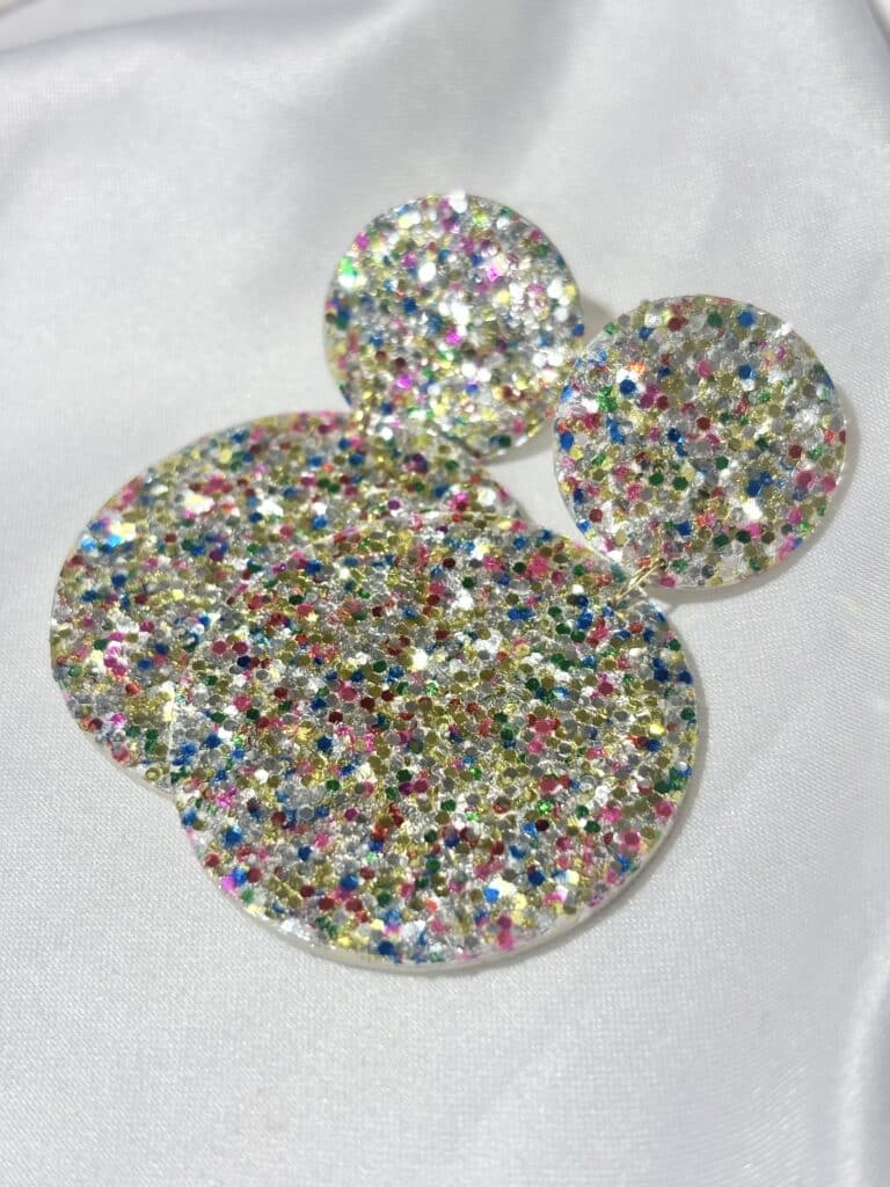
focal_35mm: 52
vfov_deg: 36.8
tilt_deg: -41.1
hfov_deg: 28.0
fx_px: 1783
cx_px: 445
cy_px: 594
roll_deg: +13.0
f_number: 1.6
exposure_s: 1/236
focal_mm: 5.96
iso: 32
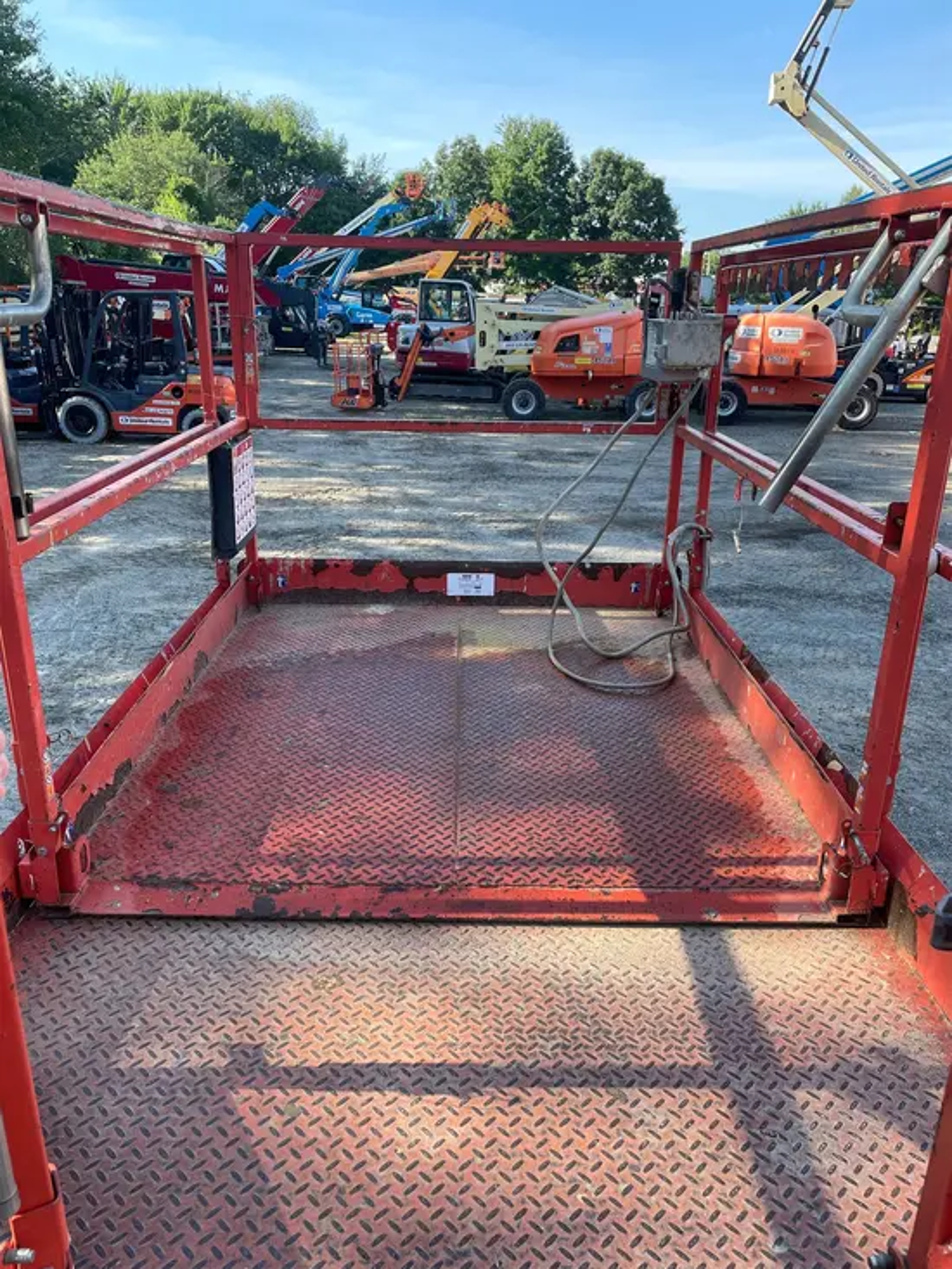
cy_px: 634
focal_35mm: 26
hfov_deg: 53.1
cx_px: 476
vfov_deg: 67.3
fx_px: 953
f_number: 1.6
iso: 32
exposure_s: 1/463
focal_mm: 4.2
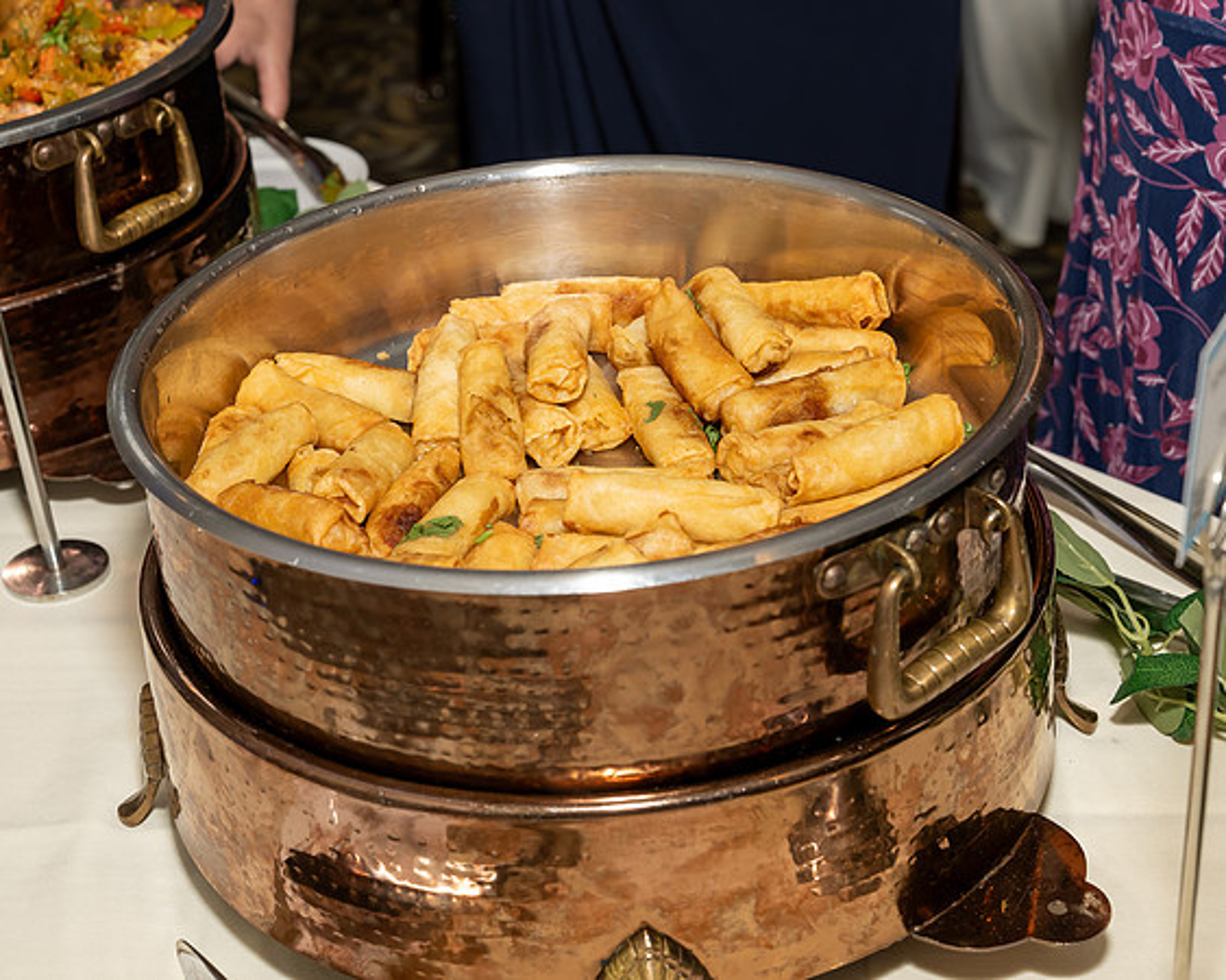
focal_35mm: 62
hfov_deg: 30.6
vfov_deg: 24.7
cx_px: 543
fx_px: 2239
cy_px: 453
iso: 640
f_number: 7.1
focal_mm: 51
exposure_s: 1/250
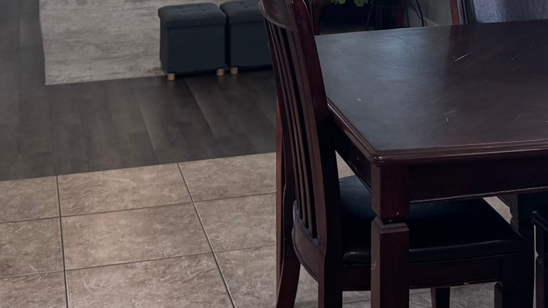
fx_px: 1119
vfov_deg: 14.2
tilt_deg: +0.0
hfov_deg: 27.4
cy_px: -209
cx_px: 359
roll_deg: +1.1
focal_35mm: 77
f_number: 1.78
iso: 100
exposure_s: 1/120
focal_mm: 6.76
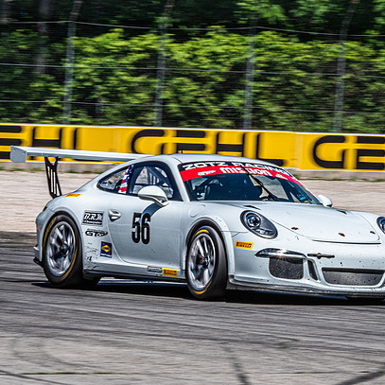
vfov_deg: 4.1
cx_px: 281
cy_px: 182
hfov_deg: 4.1
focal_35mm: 423
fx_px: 5323
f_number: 20
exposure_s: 1/250
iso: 400
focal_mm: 150
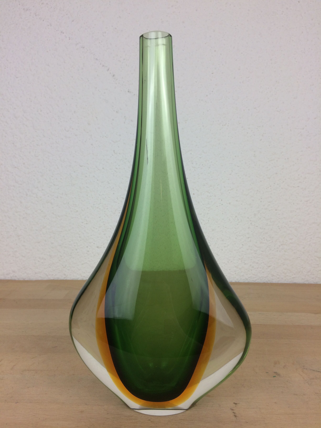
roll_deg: +0.4
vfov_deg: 61.7
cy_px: 214
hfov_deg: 48.2
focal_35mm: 29
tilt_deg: -3.8
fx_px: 359
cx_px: 160
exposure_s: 1/100
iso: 50
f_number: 2.2
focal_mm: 4.15
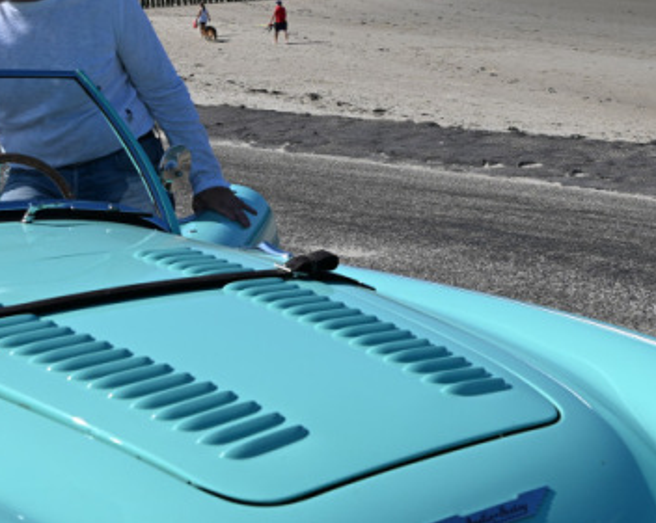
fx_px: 1553
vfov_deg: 18.8
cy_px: 34
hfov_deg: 23.8
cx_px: 304
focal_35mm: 80
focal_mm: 25
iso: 100
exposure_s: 1/500
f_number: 8
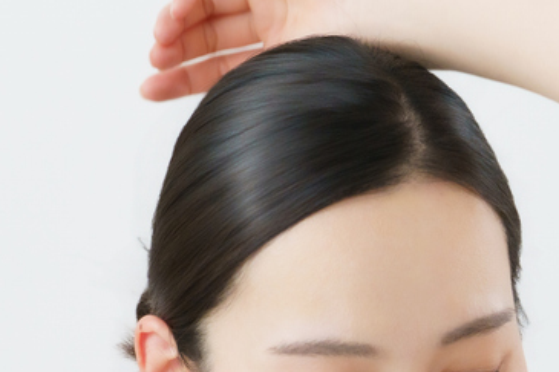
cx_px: 469
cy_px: 441
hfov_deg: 4.4
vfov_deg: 2.9
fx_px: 7248
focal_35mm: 467
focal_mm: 136
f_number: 5.6
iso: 1250
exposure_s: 1/125
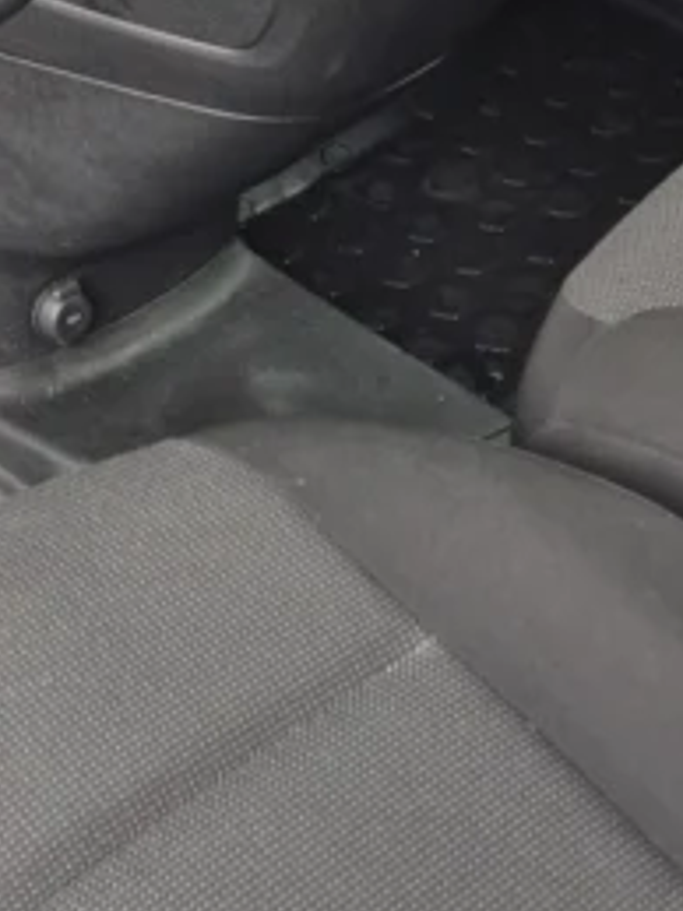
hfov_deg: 14.1
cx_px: -609
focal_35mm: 91
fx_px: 2396
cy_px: -172
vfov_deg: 20.2
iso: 64
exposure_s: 1/180
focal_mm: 5.4
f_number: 1.8
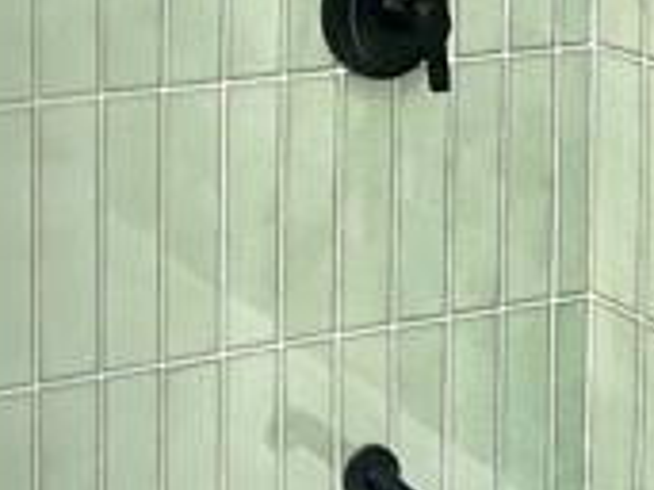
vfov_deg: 16.7
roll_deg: +0.3
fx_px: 1473
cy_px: -291
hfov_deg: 22.6
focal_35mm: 78
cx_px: -172
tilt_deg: -2.7
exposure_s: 1/120
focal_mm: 1.57
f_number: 1.8
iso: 125
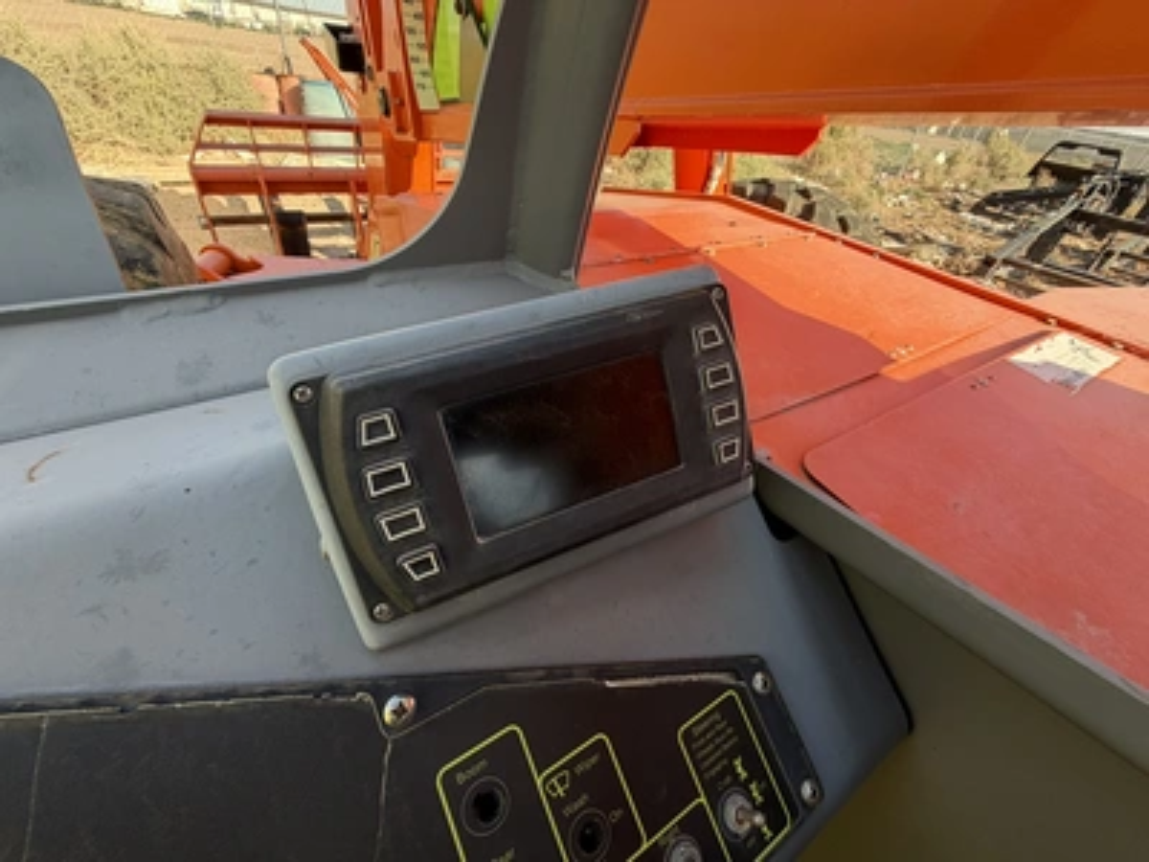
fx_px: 465
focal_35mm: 14
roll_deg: -8.6
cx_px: 574
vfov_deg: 85.7
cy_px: 431
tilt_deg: -40.1
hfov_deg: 102.1
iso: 50
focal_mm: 2.22
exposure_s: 1/335
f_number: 2.2
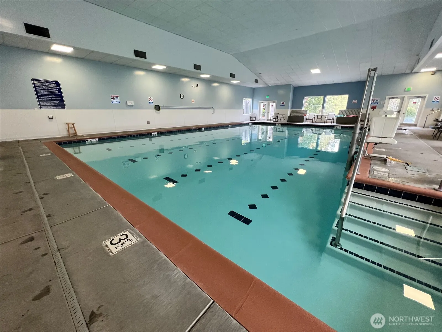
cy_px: 166
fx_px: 166
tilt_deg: -17.2
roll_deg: +0.0
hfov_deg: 106.2
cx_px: 221
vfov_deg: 89.9
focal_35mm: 13
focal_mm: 1.57
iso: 250
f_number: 1.8
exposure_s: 1/120
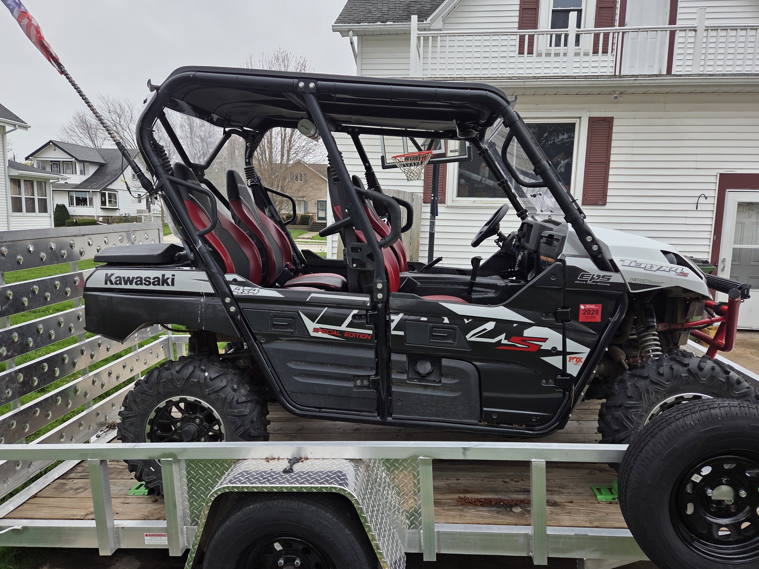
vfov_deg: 54.9
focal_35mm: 25
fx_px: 548
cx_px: 387
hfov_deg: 69.4
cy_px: 296
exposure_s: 1/775
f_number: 1.8
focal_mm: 5.4
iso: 80
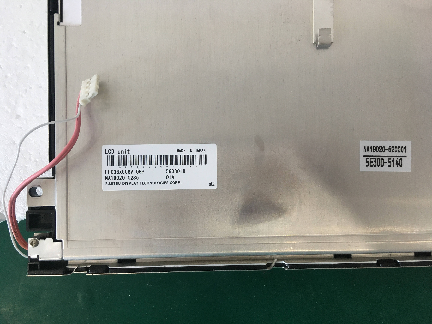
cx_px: 216
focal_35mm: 29
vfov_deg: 48.2
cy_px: 162
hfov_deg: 61.7
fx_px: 362
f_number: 2.2
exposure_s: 1/33
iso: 50
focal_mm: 4.15
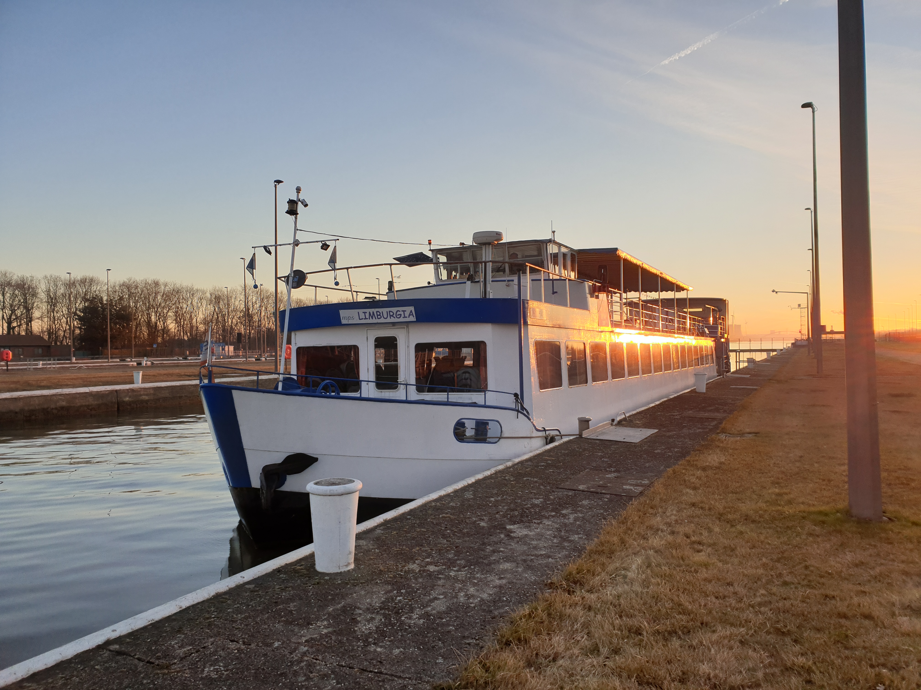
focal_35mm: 26
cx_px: 460
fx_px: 692
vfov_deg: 53.1
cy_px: 345
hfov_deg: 67.3
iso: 50
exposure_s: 1/416
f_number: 2.4
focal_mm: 4.3
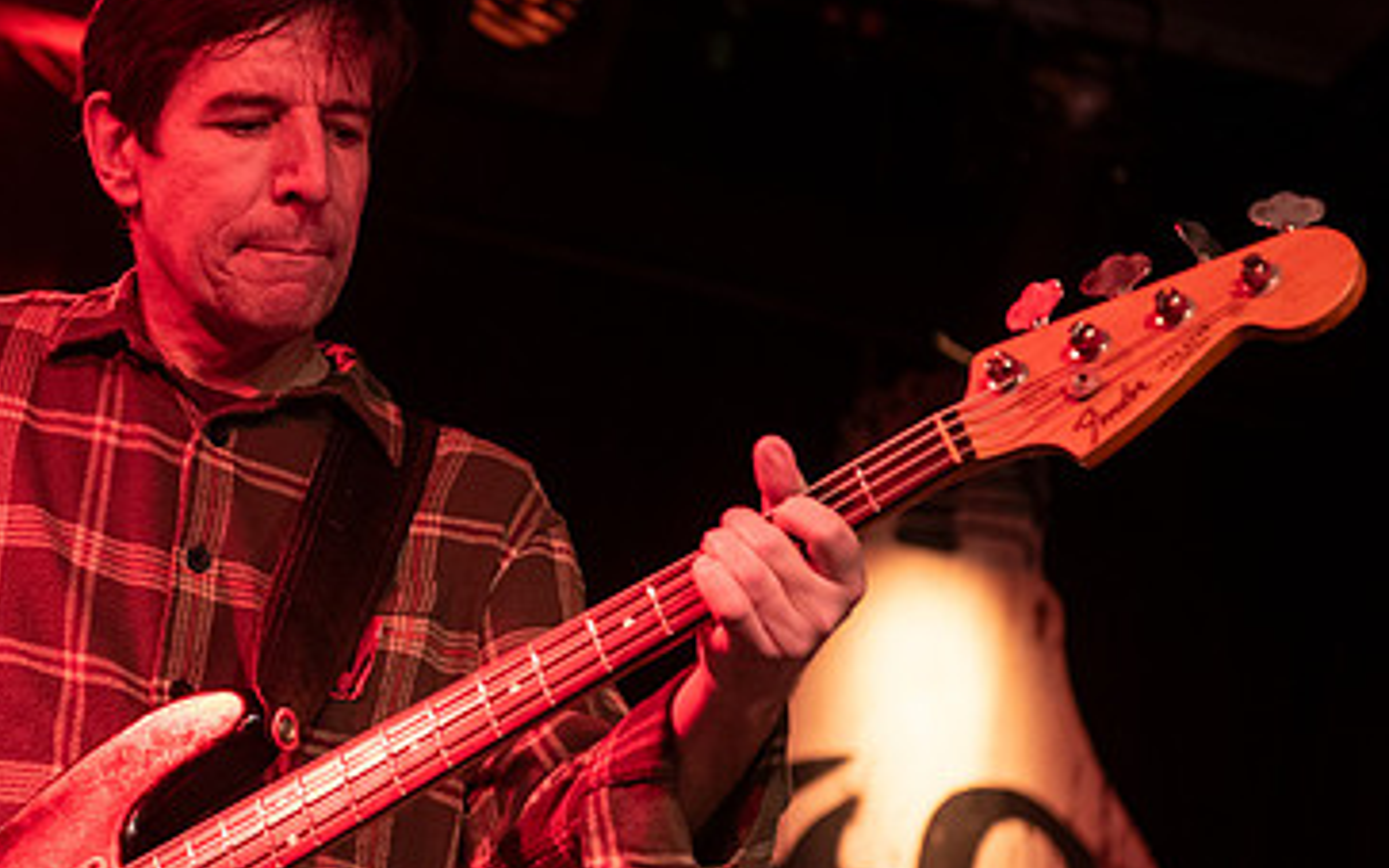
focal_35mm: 112
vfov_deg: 11.7
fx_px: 4240
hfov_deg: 18.5
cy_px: 522
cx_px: 335
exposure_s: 1/200
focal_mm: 62
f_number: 3.2
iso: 2000
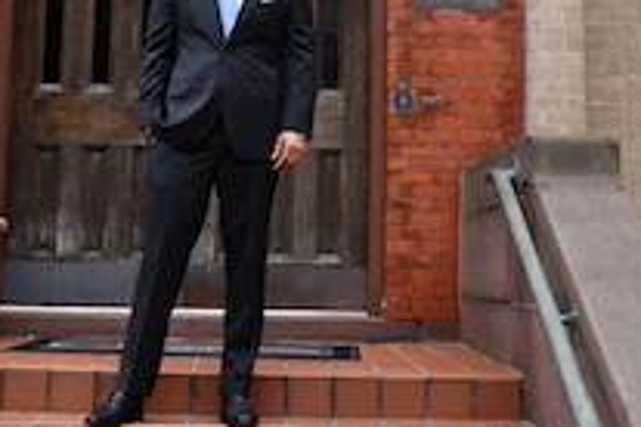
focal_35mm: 82
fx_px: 1460
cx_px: 319
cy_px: -54
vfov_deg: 16.1
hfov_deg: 24.8
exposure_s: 1/160
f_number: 6.3
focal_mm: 23
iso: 100
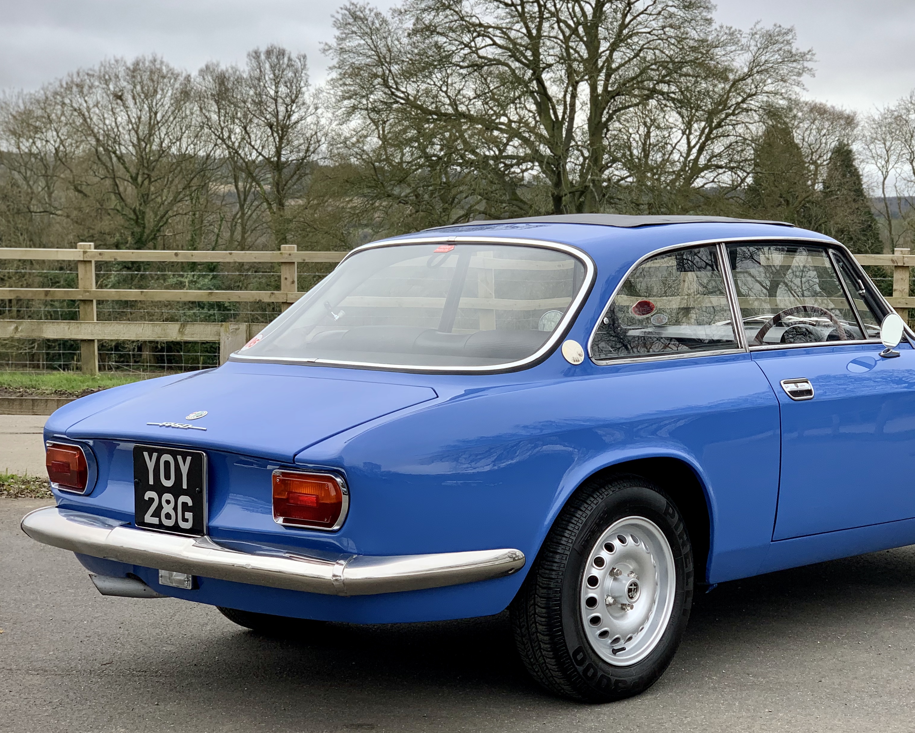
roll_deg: -1.0
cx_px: 558
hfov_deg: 28.2
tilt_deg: -2.1
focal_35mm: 67
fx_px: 1815
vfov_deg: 22.8
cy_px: 327
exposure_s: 1/151
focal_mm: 6
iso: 16
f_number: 2.4
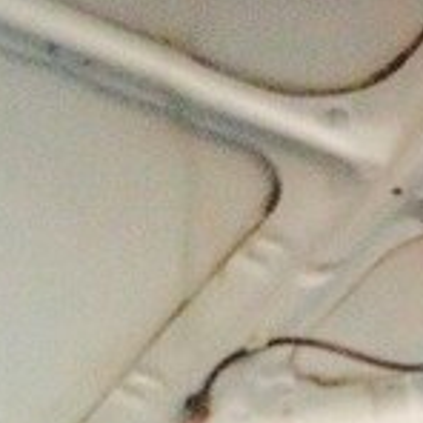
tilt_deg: +11.3
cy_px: 64
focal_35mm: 130
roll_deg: -0.8
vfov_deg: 13.3
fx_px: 1797
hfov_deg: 12.0
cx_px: 837
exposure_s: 1/17
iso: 400
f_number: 2.4
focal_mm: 4.12
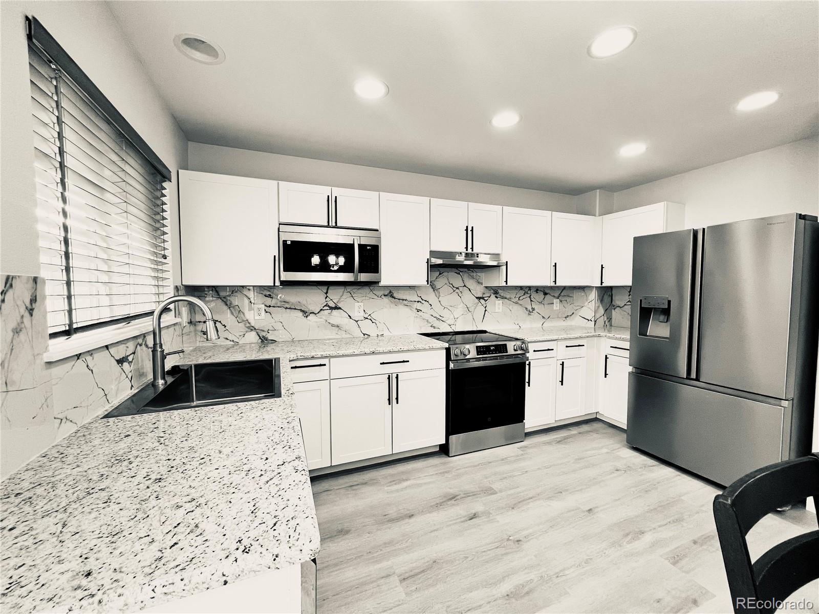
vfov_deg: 89.9
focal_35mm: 13
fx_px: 308
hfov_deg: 106.2
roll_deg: +0.0
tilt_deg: -2.8
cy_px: 307
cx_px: 410
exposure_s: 1/60
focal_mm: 1.57
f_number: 1.8
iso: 160
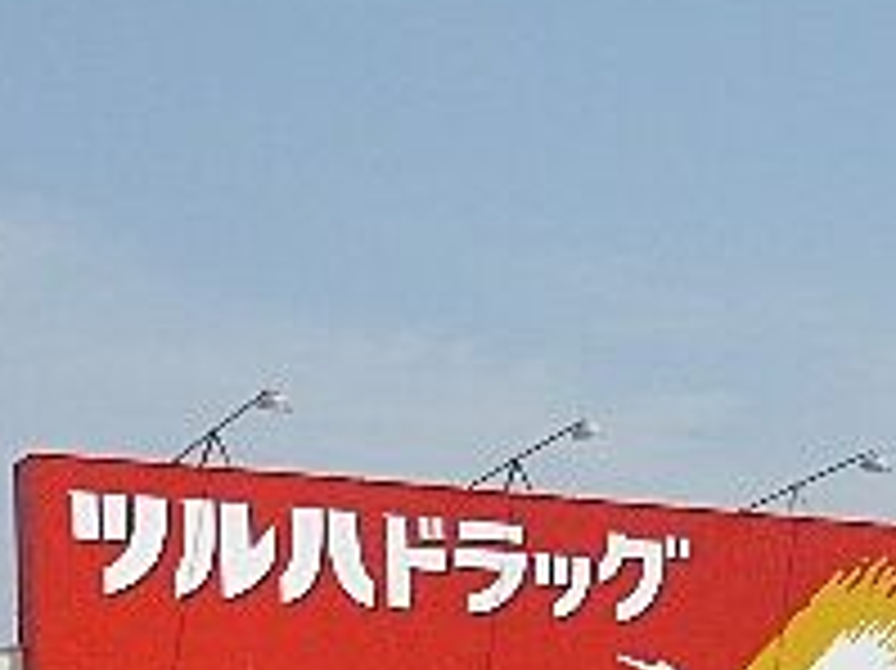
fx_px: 2328
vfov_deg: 15.8
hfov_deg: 21.7
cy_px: 796
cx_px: 545
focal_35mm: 90
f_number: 8
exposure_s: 1/320
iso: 100
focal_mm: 4.6
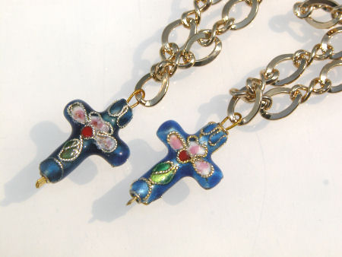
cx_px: 171
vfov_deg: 10.0
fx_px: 1463
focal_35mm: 148
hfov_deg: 13.3
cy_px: 128
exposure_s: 1/917
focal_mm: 37.7
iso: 100
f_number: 7.8
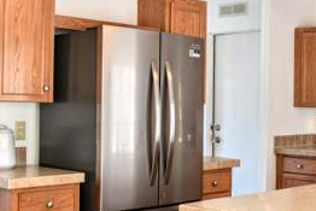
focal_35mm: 66
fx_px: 580
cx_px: 256
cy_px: 101
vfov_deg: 20.6
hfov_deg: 29.7
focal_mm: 24
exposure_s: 1/40
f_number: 6.3
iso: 360
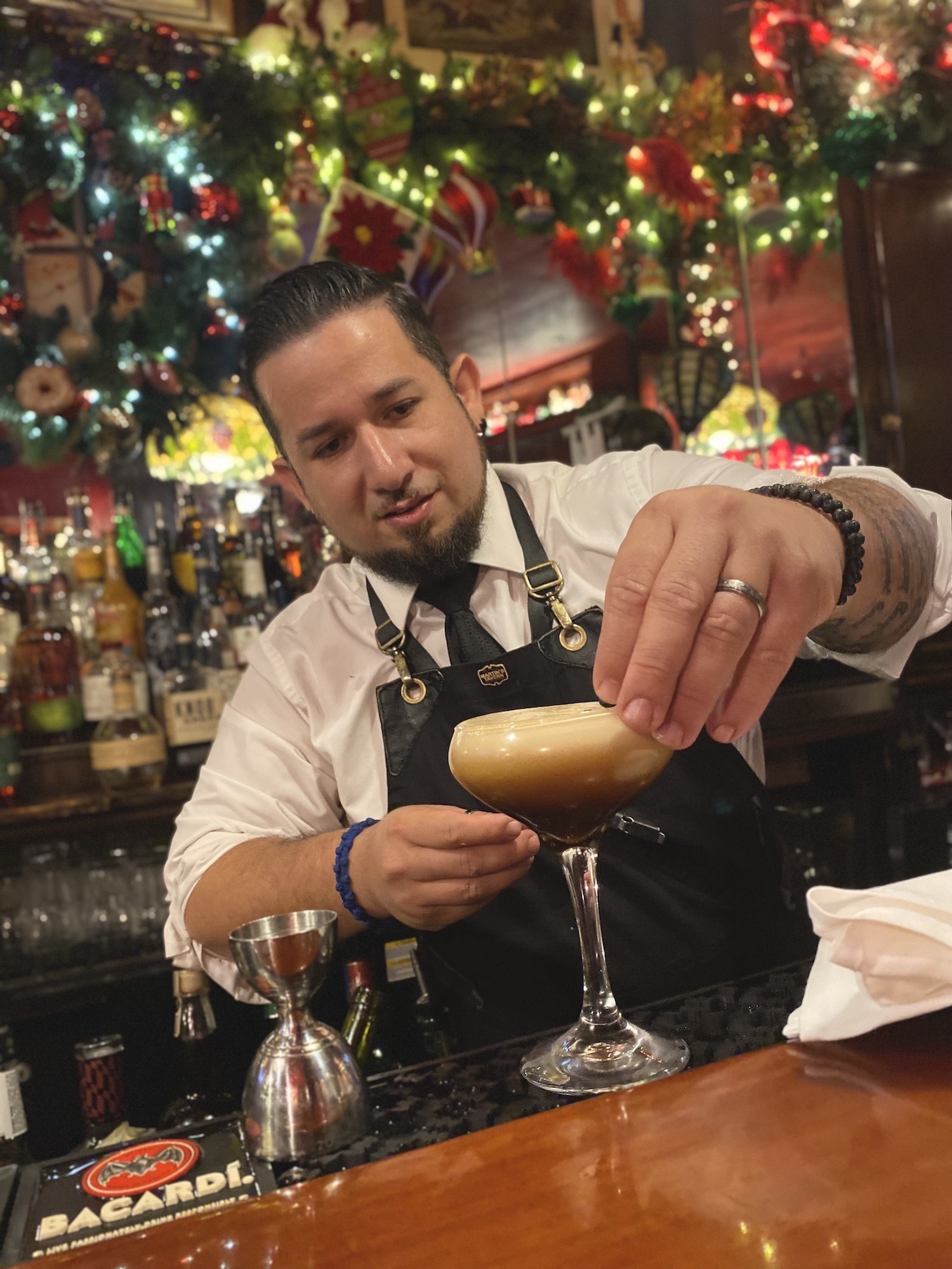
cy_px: 634
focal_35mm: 26
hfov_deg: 53.1
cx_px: 476
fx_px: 953
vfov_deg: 67.3
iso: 800
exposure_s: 1/30
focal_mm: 4.25
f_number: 1.8
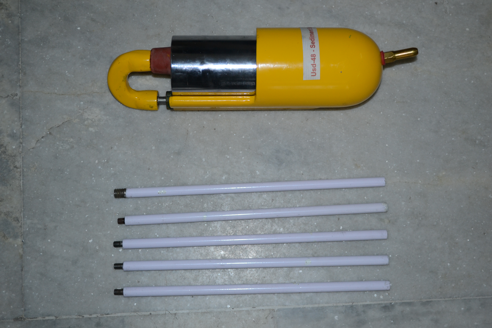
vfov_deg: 23.8
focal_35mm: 57
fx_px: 779
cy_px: 164
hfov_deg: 35.1
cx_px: 246
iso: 400
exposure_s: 1/125
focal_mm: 38
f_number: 5
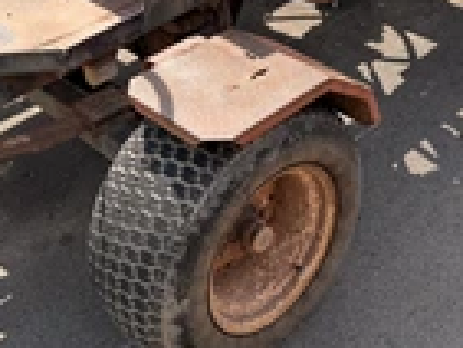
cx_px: 279
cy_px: -36
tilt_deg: -26.6
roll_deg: +3.6
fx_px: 910
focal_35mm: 68
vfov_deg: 20.6
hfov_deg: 28.5
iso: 100
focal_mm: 6.76
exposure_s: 1/2907
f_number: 1.78
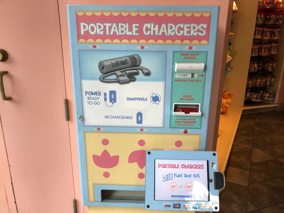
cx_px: 142
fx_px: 230
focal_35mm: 28
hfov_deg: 63.4
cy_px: 106
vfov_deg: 49.7
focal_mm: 4
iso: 25
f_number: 1.8
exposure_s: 1/30
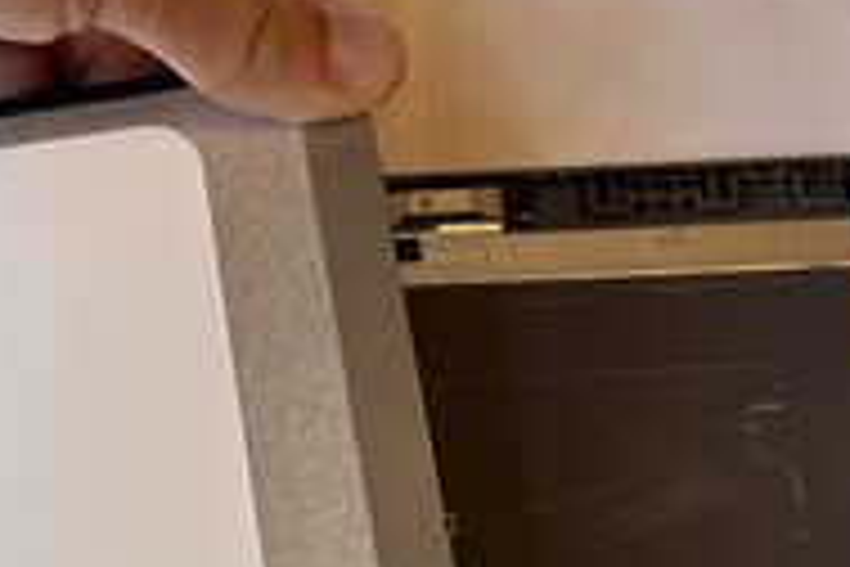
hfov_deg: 25.7
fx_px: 1842
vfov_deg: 17.0
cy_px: 612
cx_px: 234
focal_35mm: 78
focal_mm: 6.76
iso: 64
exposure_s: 1/120
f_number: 1.78
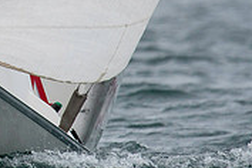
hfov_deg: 1.2
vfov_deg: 0.8
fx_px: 12214
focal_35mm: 1745
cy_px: -126
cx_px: -195
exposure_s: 1/3200
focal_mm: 300
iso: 250
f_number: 4
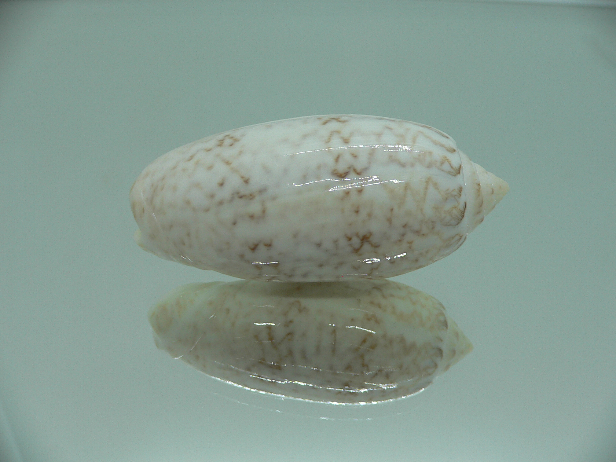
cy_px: 231
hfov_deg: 52.6
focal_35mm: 35
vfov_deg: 40.7
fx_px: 623
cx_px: 308
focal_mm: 4.6
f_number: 2.8
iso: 80
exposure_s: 1/60
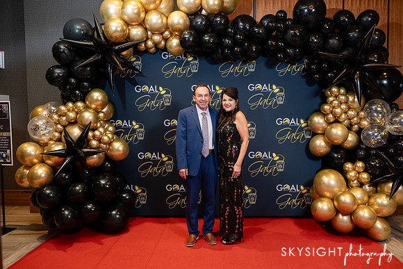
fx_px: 316
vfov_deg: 46.1
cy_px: 134
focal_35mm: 28
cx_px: 202
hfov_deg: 65.1
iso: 1000
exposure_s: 1/125
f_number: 3.5
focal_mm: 28
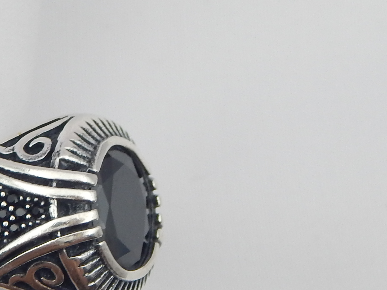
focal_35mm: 328
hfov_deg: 6.0
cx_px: 52
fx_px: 3667
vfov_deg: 4.5
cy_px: 204
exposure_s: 1/80
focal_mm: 18.7
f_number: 4.5
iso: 125
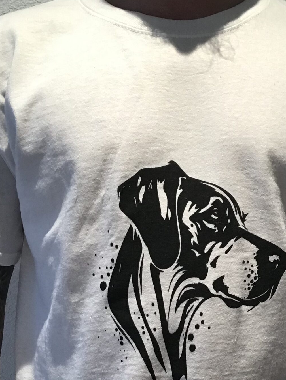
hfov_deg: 24.0
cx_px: 184
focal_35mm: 61
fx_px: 671
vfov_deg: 31.1
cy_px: 288
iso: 64
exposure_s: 1/33
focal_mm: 2.87
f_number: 2.2
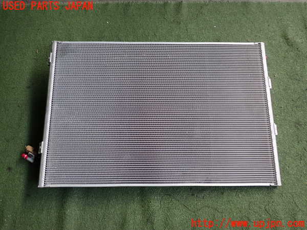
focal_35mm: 30
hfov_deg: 60.0
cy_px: 115
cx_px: 154
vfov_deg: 46.8
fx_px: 266
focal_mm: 5.4
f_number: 2.3
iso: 200
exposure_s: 1/125
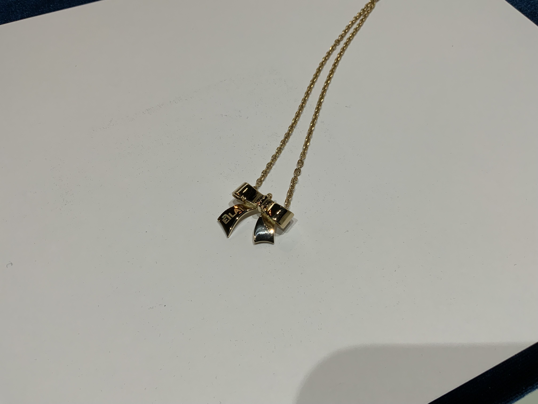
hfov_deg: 61.7
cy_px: 202
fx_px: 451
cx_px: 269
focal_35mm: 29
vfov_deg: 48.2
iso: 32
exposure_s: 1/100
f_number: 1.8
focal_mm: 3
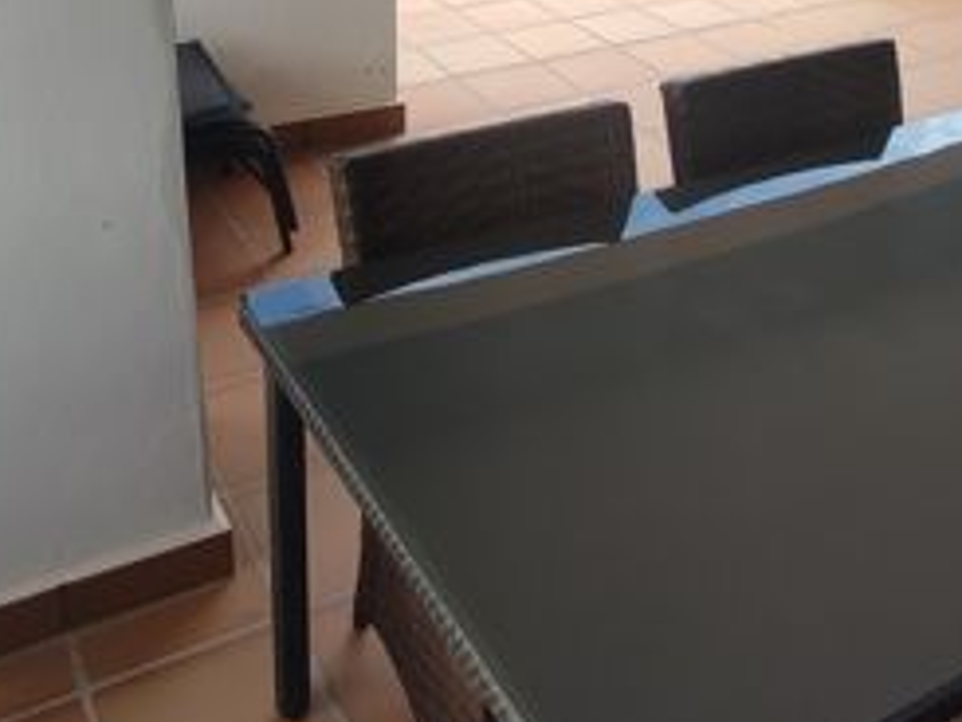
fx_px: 1279
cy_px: -2
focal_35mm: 46
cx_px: 512
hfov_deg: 41.2
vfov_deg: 29.4
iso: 50
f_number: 2.2
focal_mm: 1.65
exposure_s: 1/136
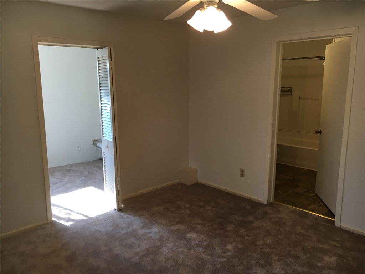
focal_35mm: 29
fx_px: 306
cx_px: 182
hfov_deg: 61.7
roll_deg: -1.0
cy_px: 137
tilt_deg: -10.1
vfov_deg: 48.2
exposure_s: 1/30
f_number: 2.2
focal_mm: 4.15
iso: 25
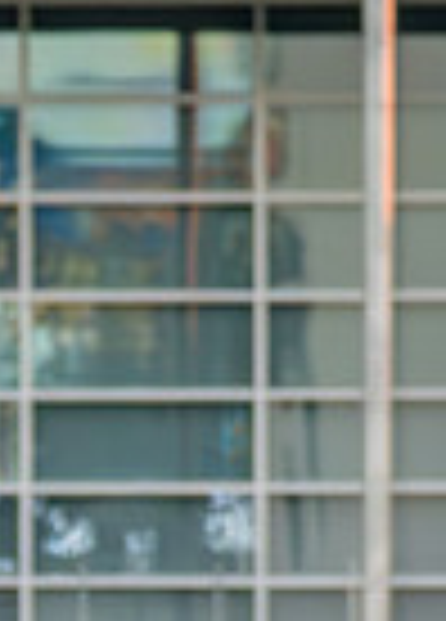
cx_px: -1196
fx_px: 13297
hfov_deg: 1.9
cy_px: 915
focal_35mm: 752
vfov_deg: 2.7
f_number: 2.8
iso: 1250
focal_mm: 70
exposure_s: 1/1600
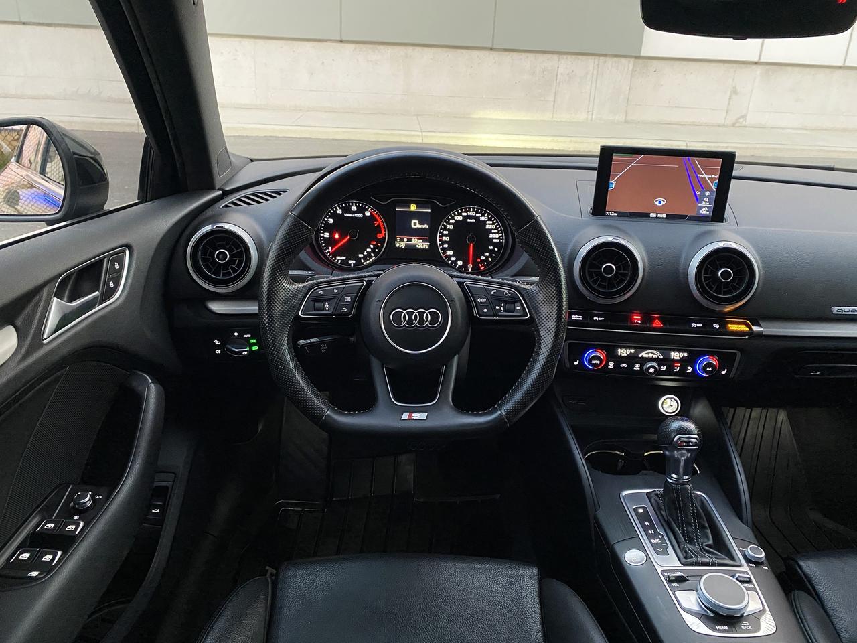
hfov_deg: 67.3
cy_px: 322
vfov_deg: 53.1
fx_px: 644
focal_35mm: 26
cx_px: 428
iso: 640
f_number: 1.8
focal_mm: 4.25
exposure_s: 1/30
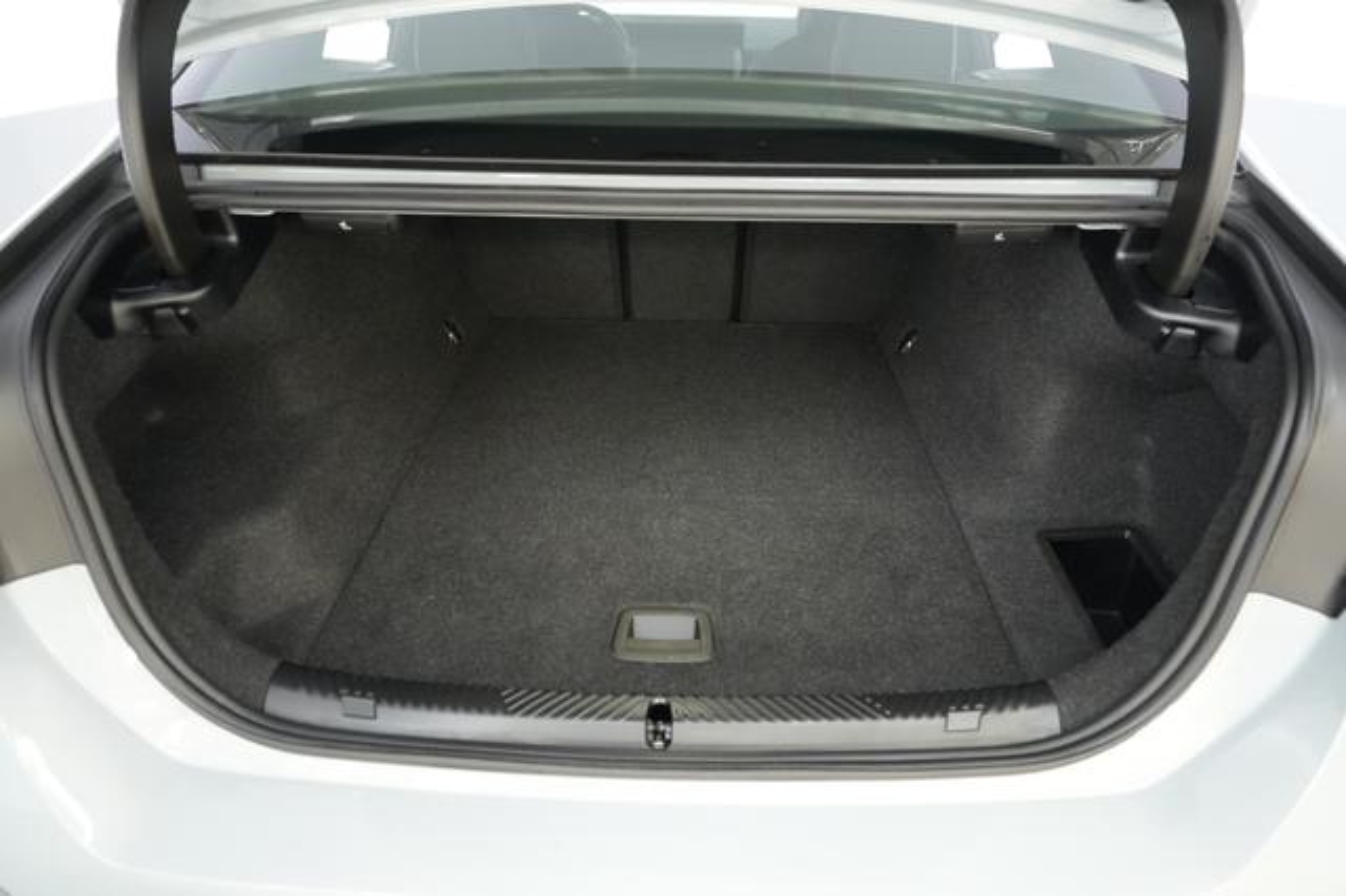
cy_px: 448
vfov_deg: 53.1
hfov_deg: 73.8
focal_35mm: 24
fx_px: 897
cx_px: 673
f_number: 2.8
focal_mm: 24
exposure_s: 1/160
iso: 8000
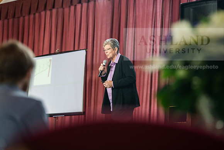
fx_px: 685
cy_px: 75
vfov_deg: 12.5
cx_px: 112
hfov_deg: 18.6
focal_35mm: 110
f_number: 3.2
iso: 1600
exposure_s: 1/200
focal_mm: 110
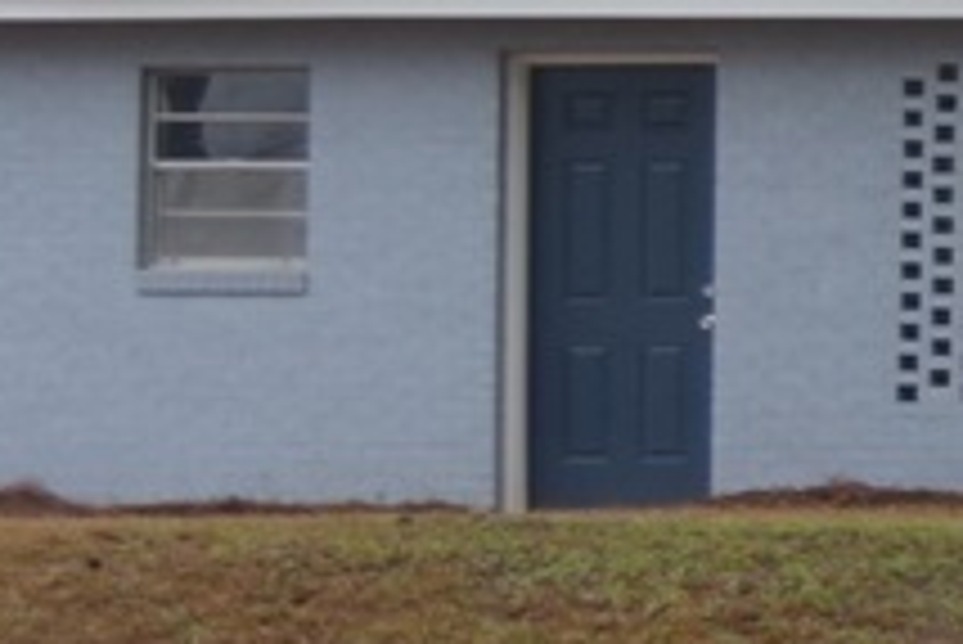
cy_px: 263
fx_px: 6076
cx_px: 2934
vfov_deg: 6.1
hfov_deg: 7.8
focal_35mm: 227
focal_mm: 22
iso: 200
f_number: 4
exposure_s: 1/200
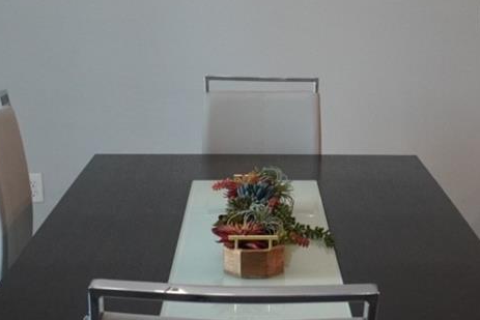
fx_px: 1107
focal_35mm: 83
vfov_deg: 16.2
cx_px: 269
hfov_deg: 24.5
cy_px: 13
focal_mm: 16
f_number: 4
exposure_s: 1/160
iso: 1250
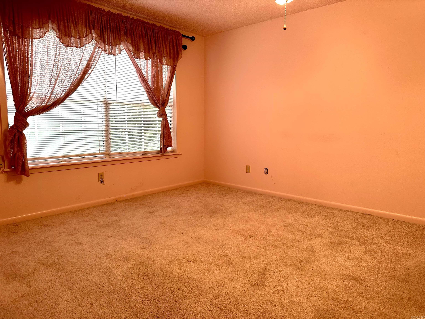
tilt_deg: -5.7
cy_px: 160
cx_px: 212
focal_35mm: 24
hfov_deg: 71.6
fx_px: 295
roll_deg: -0.4
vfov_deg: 56.8
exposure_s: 1/60
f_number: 1.78
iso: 125
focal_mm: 6.86
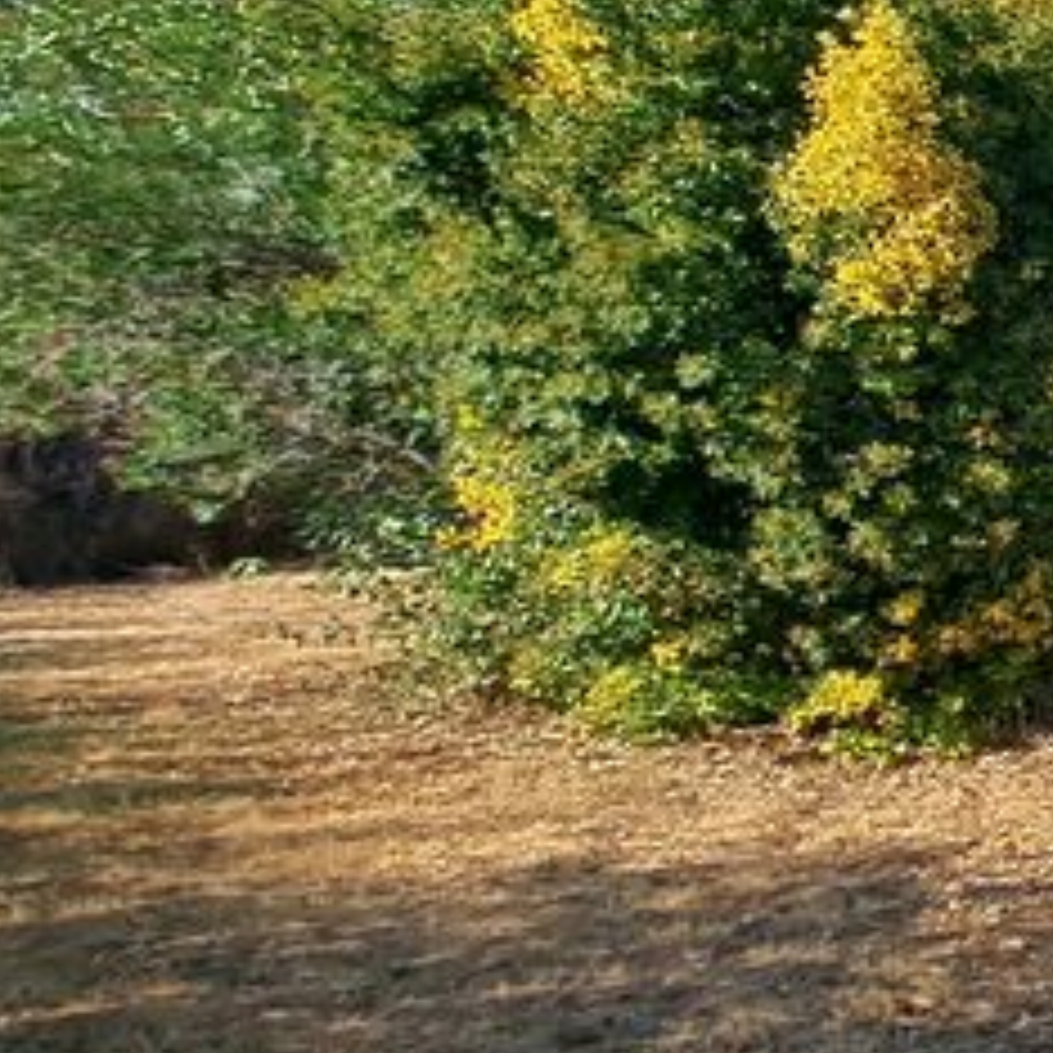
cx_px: 2232
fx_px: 1686
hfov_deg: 18.0
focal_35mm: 49
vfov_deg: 34.5
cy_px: 652
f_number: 2.2
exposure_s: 1/1185
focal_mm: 1.74
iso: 50
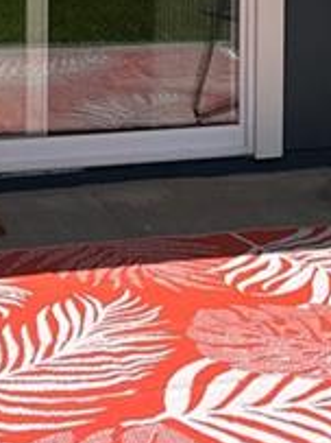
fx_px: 1812
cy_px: -28
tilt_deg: -7.3
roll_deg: -1.3
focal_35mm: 142
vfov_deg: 13.7
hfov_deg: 10.4
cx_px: 303
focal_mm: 6.86
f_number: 1.78
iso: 80
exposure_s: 1/4762
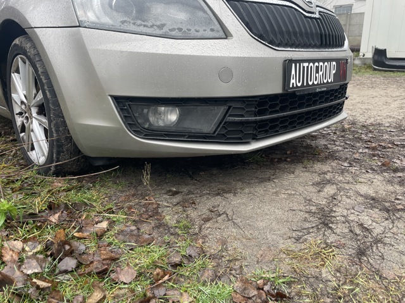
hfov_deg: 67.3
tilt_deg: -16.1
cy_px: 152
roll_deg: +1.0
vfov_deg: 53.0
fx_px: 304
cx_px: 202
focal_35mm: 26
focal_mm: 4.2
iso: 64
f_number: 1.6
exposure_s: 1/121
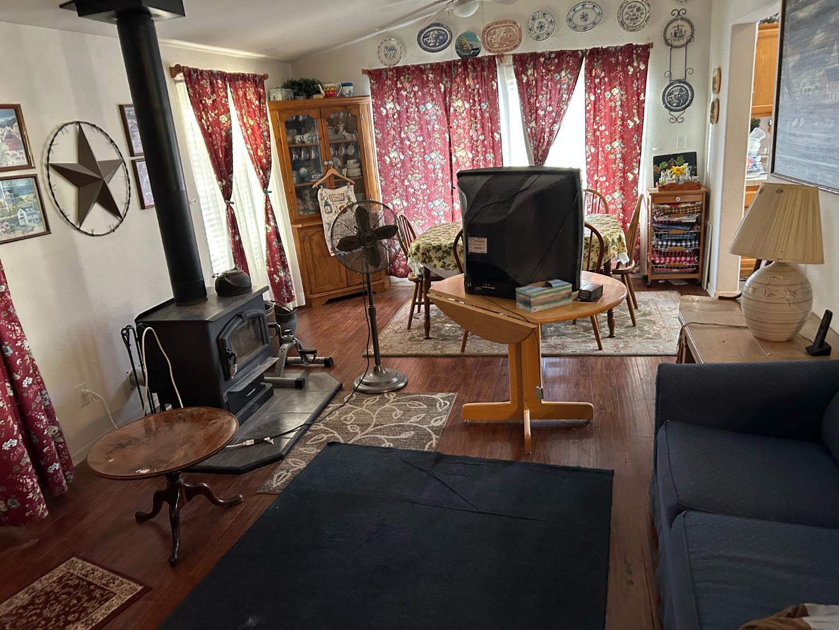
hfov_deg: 67.3
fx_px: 630
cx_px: 420
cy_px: 315
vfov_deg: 53.1
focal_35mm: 26
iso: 500
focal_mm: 5.7
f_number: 1.5
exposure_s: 1/60
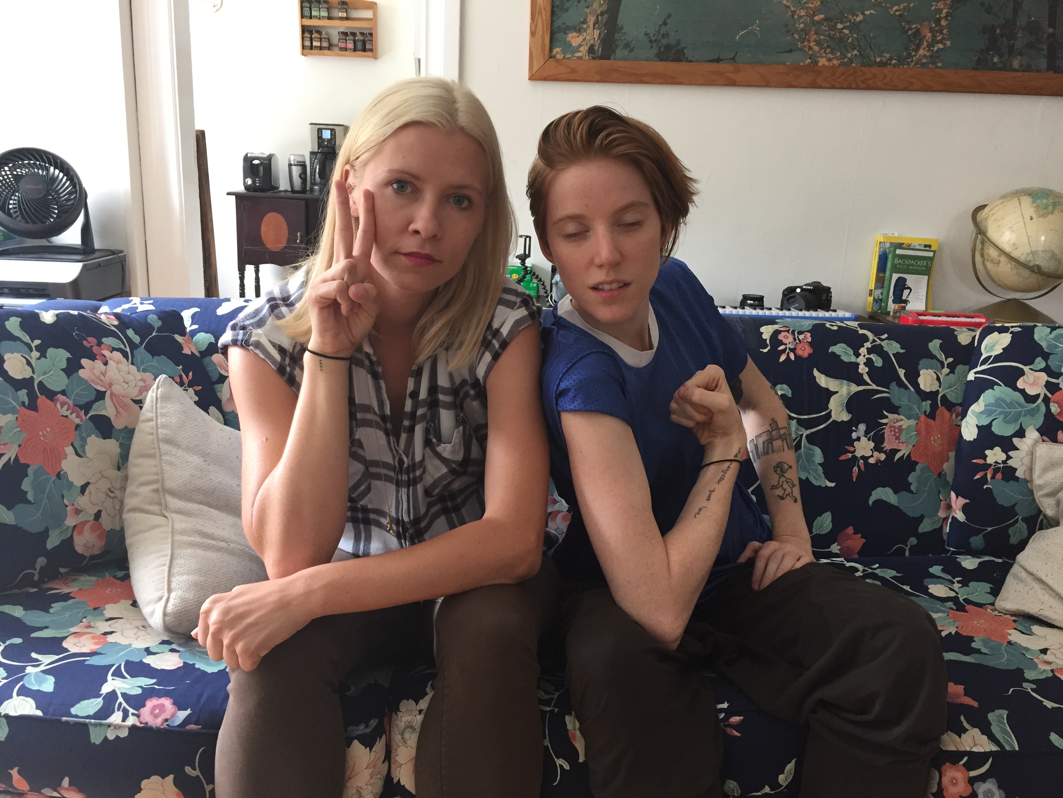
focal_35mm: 29
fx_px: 891
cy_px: 399
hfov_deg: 61.7
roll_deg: -2.7
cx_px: 532
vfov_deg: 48.2
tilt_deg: -15.1
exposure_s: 1/30
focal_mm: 4.15
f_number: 2.2
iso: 50
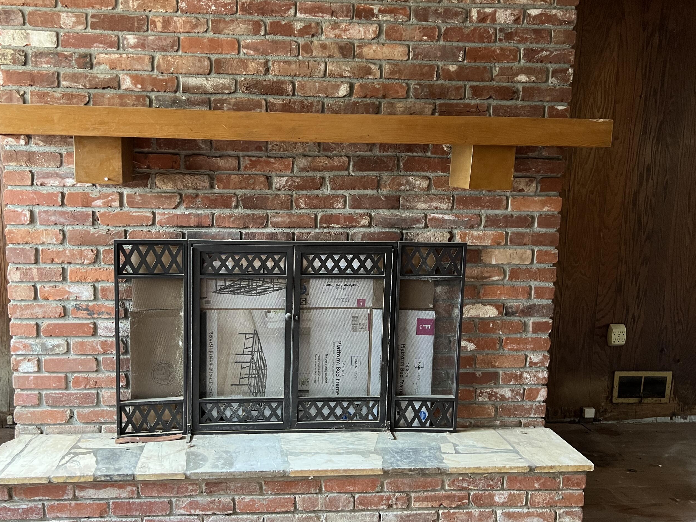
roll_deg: -1.9
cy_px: 254
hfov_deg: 58.1
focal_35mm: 31
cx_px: 293
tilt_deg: -7.4
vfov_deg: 45.4
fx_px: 623
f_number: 1.5
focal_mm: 5.7
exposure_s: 1/40
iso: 400
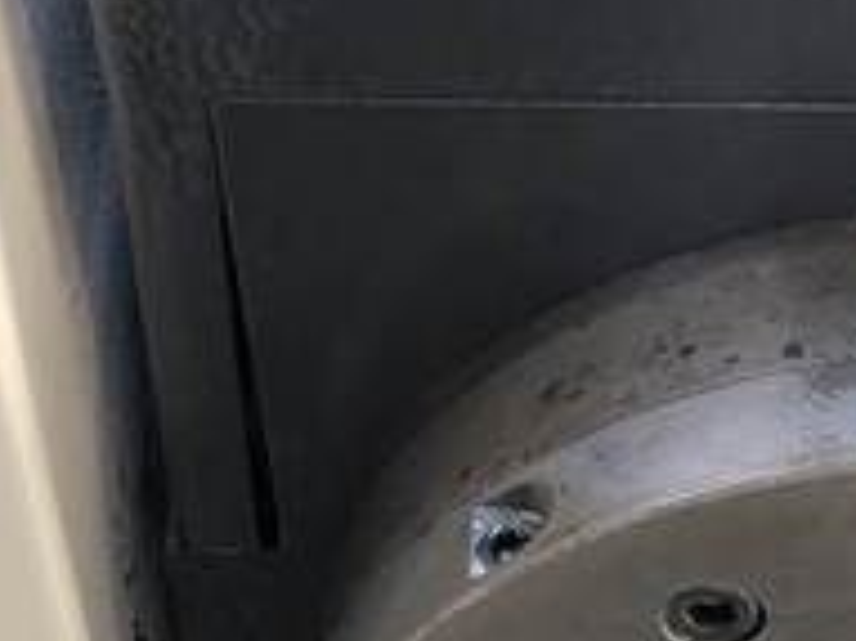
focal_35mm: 171
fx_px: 4226
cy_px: 1040
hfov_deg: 11.4
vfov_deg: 8.4
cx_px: 919
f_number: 1.89
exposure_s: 1/25
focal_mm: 5.43
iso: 365
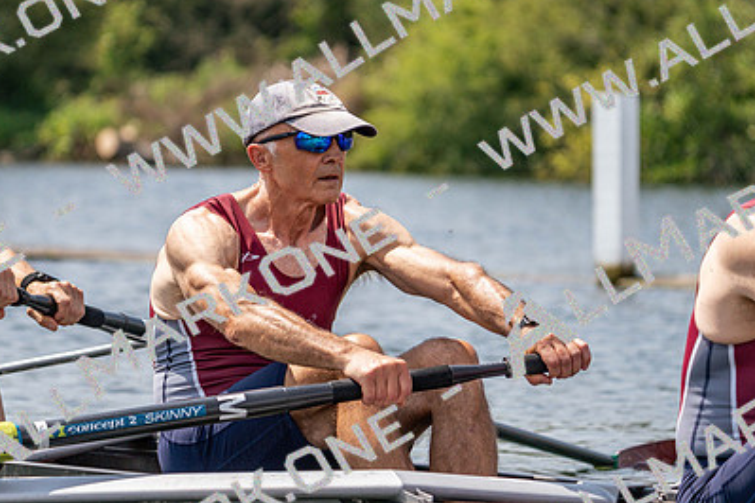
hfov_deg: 7.1
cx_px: 341
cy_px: 201
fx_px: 6102
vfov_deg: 4.7
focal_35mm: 291
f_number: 5.6
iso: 200
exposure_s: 1/1600
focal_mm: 200
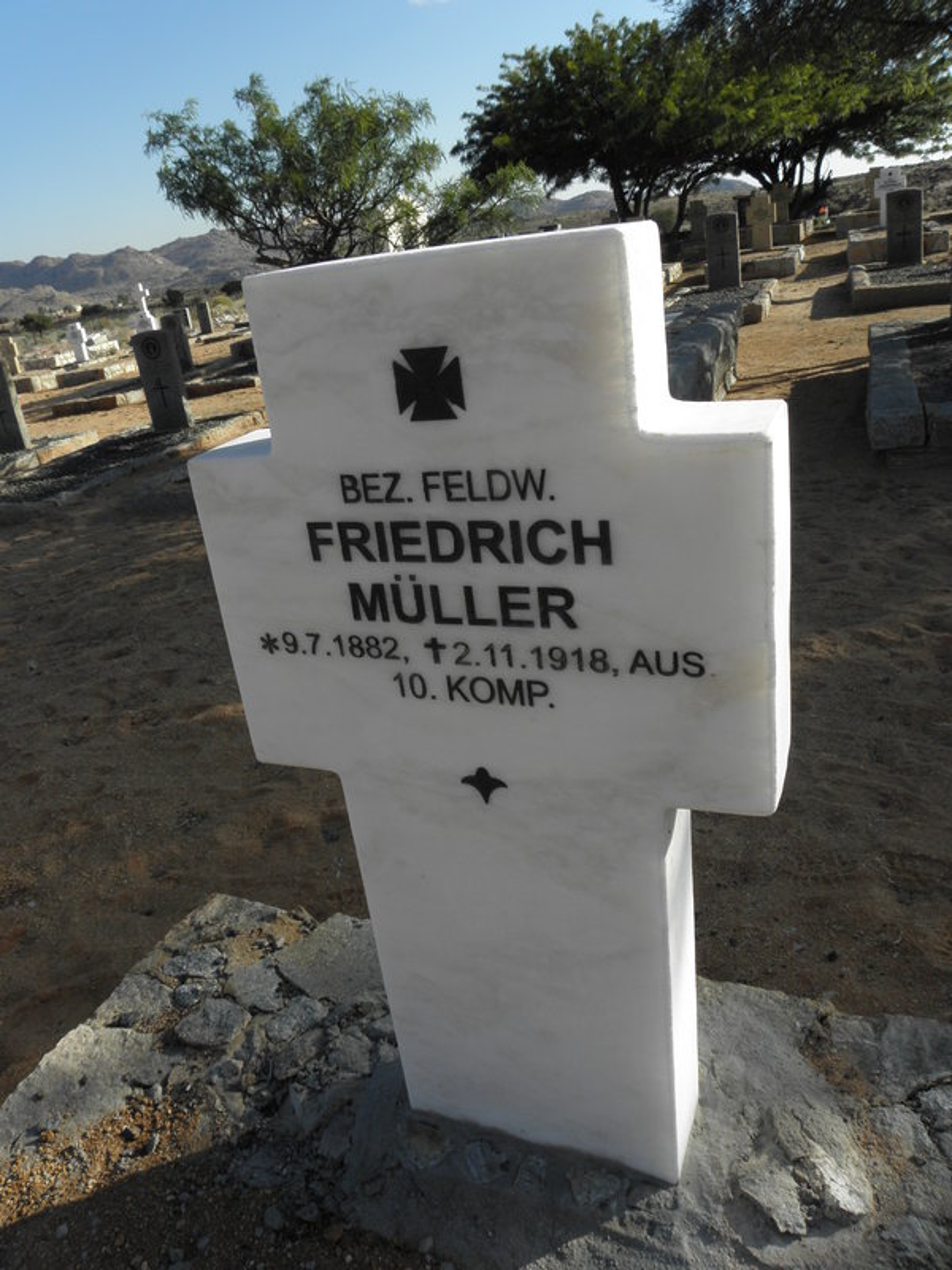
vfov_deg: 67.3
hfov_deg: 53.1
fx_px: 953
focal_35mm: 26
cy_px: 635
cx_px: 476
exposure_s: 1/250
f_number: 5.6
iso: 64
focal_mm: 4.6
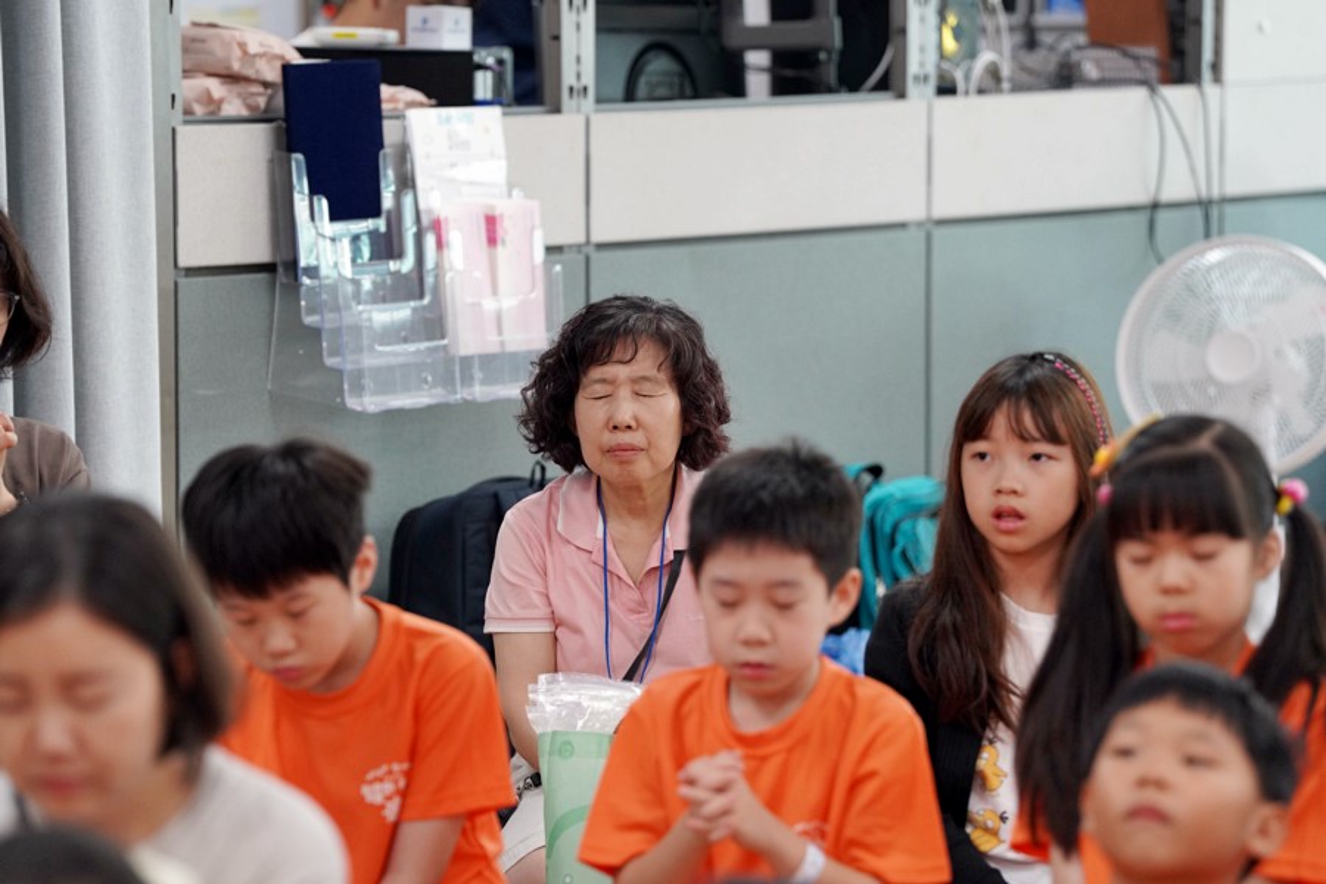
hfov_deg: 11.7
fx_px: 6445
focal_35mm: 175
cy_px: 442
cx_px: 663
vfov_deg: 7.8
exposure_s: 1/200
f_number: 4
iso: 2500
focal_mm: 175
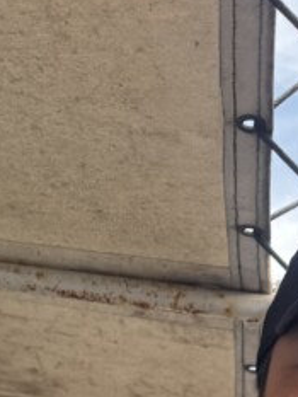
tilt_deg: +3.6
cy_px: 787
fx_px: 1181
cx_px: 75
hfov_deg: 14.3
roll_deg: -3.5
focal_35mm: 103
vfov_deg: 15.4
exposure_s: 1/192
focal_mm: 6.76
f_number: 1.78
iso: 80
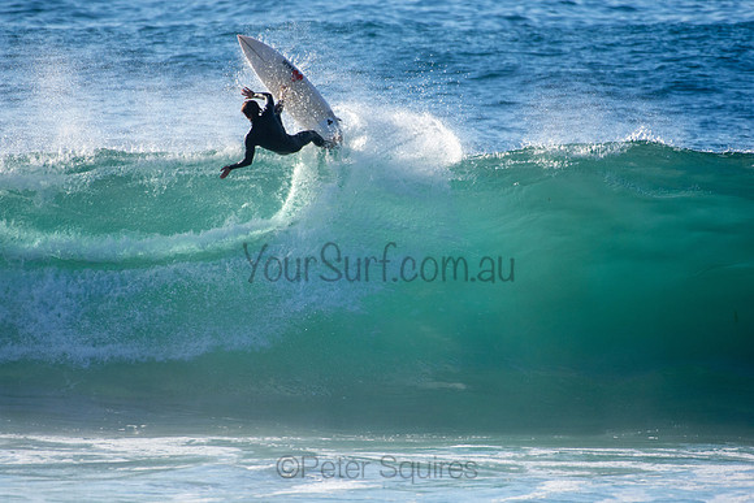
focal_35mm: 750
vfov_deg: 1.8
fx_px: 15711
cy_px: 252
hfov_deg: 2.7
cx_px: 377
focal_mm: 500
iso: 400
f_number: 5.6
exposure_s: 1/2000
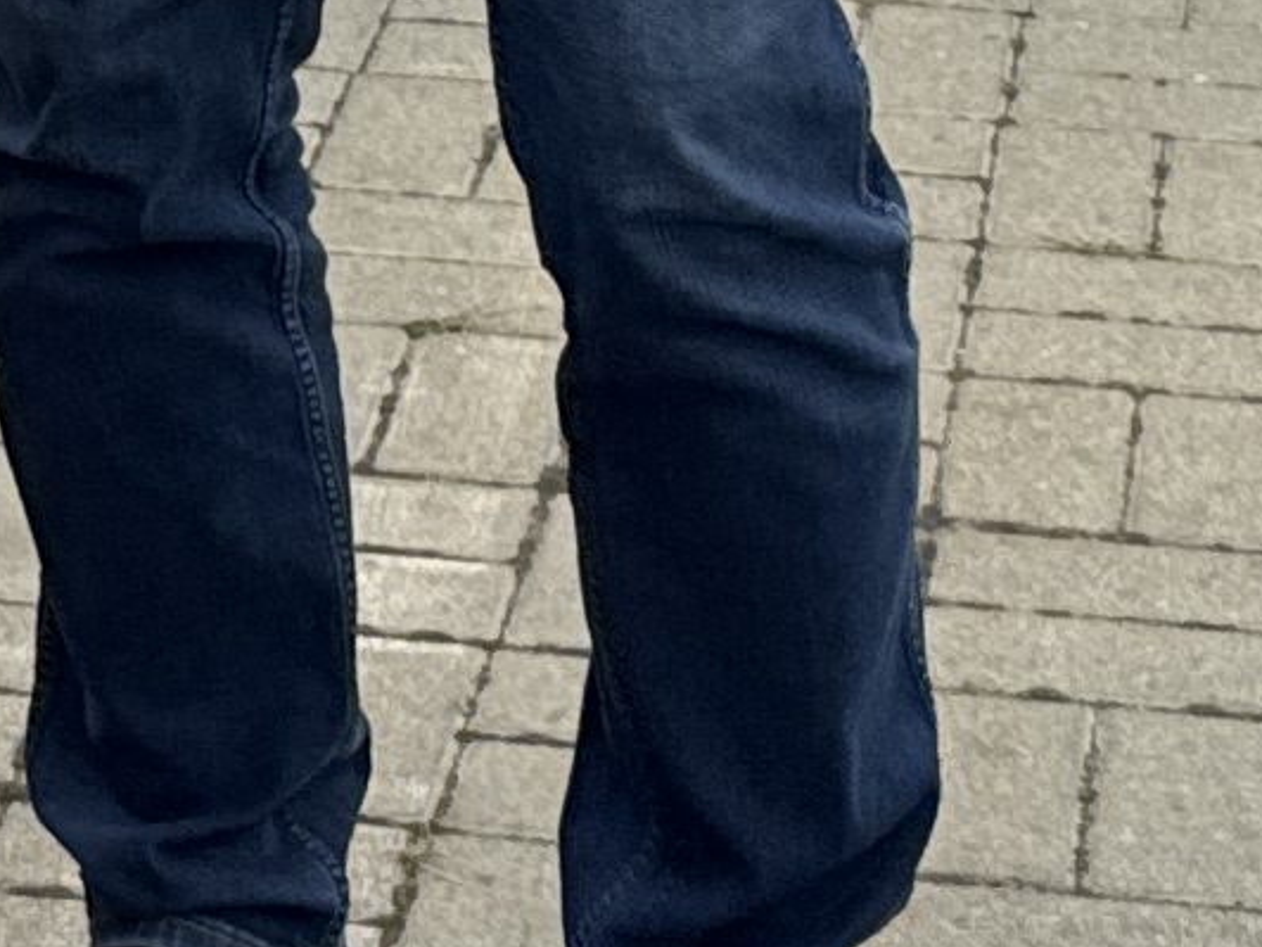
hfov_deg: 10.8
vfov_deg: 7.7
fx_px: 6635
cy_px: -1170
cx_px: 368
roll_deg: -1.2
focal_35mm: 182
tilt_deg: -9.0
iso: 80
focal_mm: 6.76
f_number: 1.78
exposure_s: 1/460
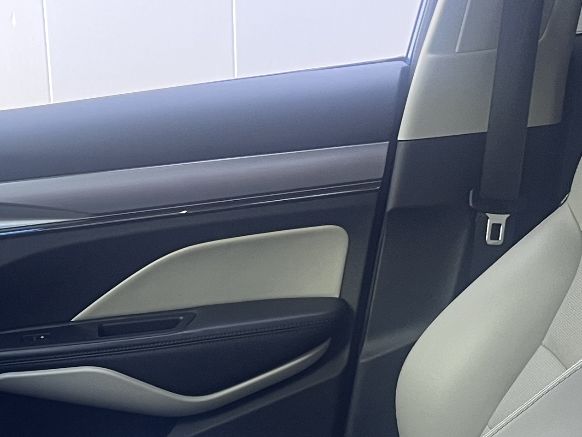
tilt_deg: -24.1
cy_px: 532
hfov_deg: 22.9
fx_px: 1395
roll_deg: +4.3
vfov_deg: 17.0
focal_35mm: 83
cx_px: 54
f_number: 1.6
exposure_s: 1/50
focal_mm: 5.1
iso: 125
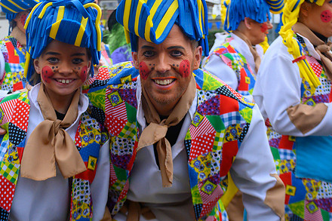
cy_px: 86
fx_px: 645
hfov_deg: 28.9
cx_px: 163
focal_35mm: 70
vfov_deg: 19.4
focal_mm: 32
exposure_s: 1/500
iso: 400
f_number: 5
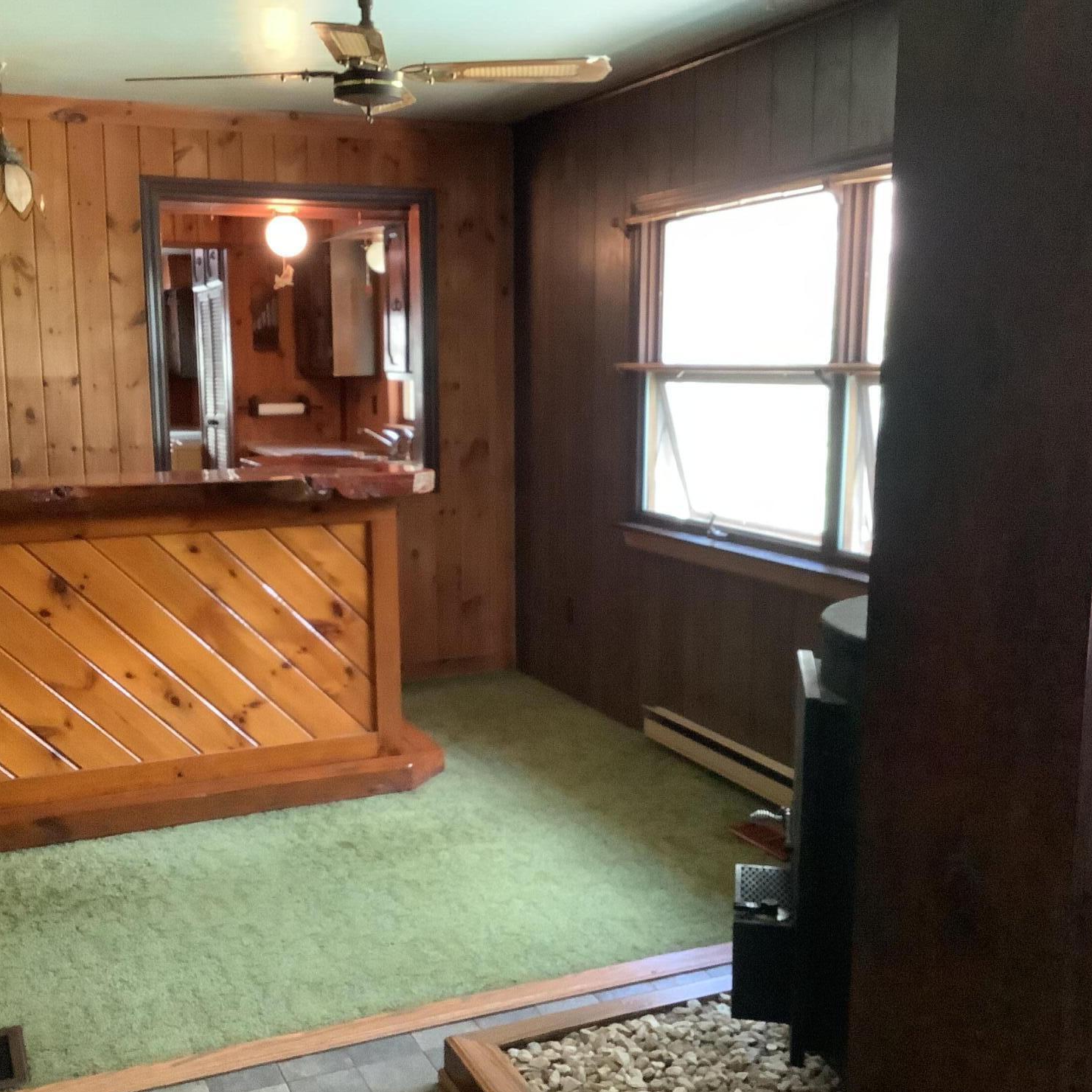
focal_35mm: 37
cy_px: 552
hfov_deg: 44.9
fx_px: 1321
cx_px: 501
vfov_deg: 44.9
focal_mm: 3.3
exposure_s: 1/30
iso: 640
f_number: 2.4
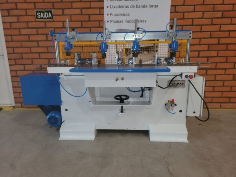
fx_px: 177
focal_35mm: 26
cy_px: 88
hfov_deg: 67.3
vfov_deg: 53.1
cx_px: 118
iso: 160
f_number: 1.8
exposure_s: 1/24
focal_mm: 5.4
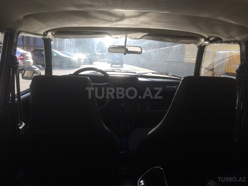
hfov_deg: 61.7
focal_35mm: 29
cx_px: 124
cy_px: 93
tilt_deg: -9.6
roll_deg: -0.8
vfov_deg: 48.2
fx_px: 208
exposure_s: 1/228
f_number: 2.2
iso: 32
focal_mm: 4.15
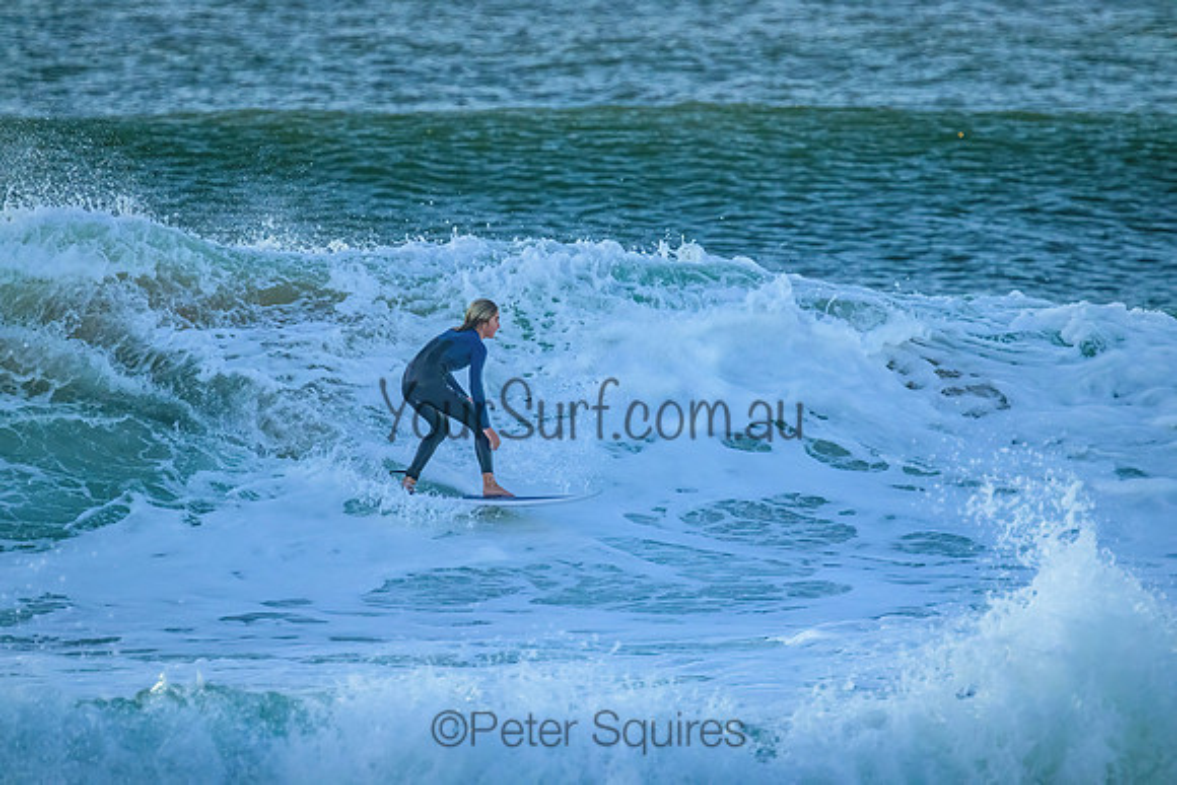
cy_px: 392
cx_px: 588
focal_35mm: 800
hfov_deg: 2.6
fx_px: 26160
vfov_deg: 1.7
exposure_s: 1/1250
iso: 5000
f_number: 11
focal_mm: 800
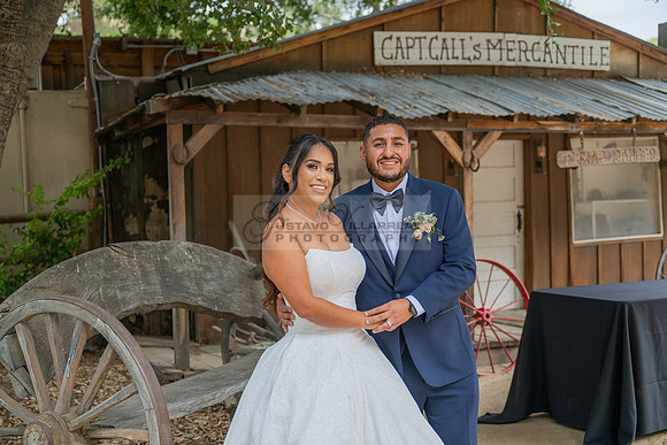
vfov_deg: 28.7
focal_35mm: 47
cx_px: 334
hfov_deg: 41.9
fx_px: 871
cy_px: 222
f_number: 2.8
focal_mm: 47
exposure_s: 1/250
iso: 320
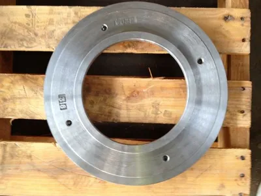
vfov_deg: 40.7
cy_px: 98
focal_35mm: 35
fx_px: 264
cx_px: 130
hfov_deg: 52.6
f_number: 2.4
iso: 125
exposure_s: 1/20
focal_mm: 4.28
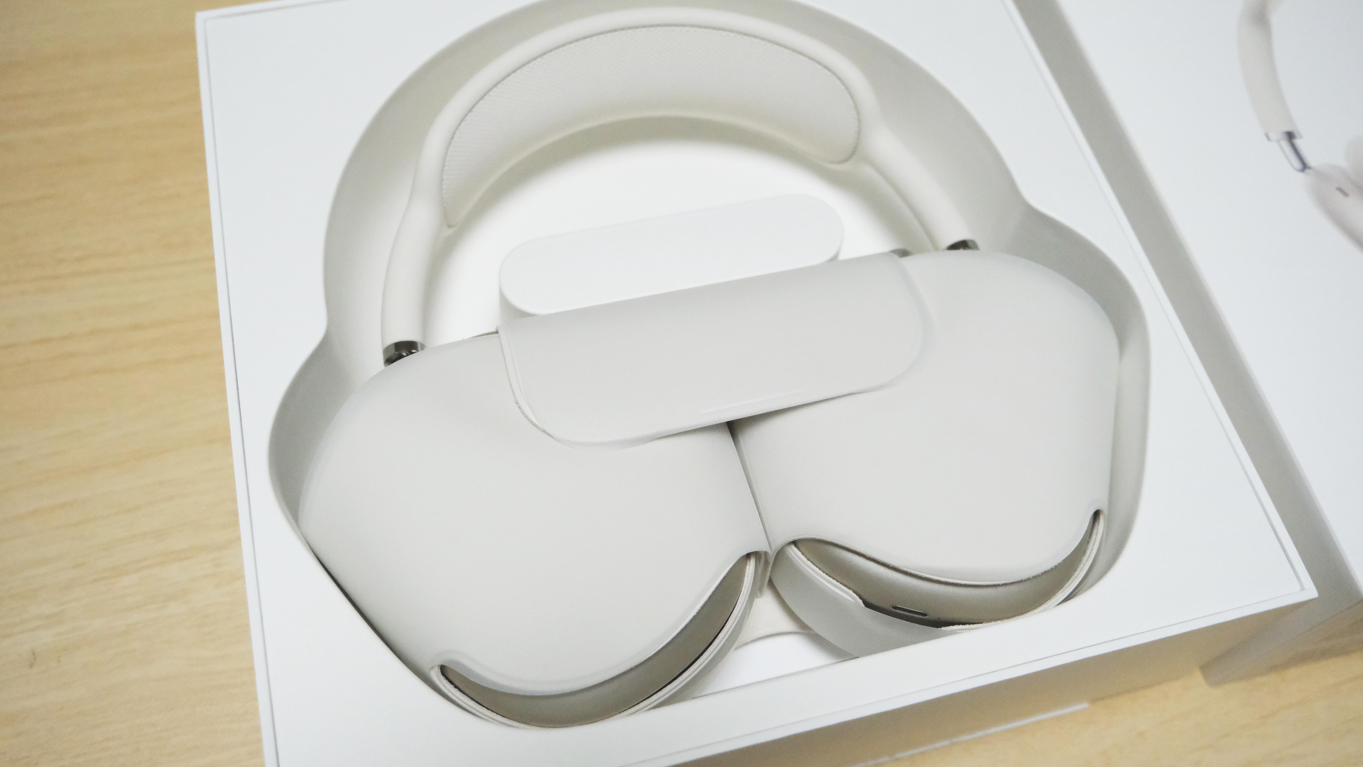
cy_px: 358
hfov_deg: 61.0
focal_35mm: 32
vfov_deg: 36.7
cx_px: 682
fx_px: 1157
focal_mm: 20.2
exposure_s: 1/2000
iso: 6400
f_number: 4
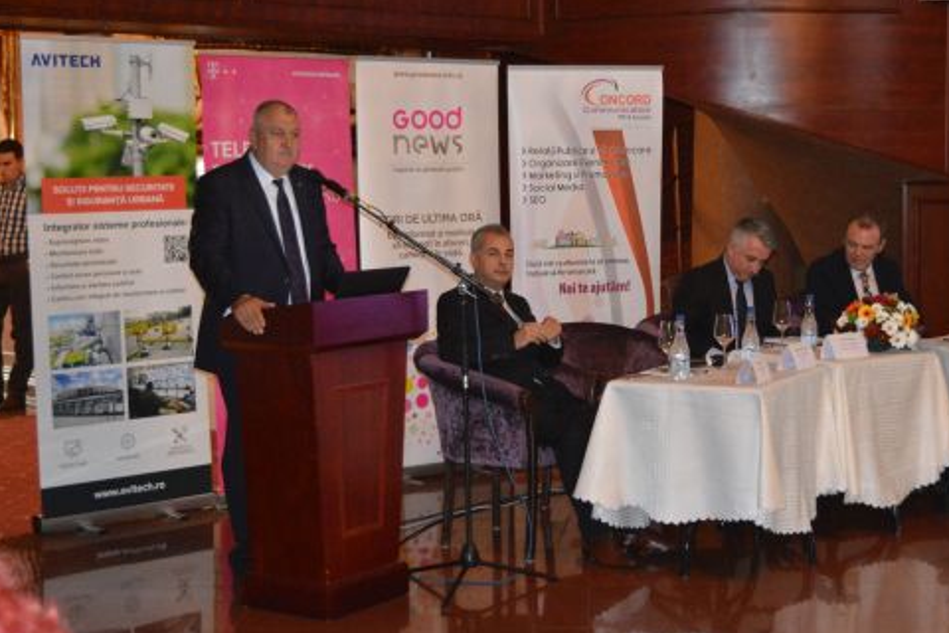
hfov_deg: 29.6
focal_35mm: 68
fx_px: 1792
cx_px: 563
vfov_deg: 20.0
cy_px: 283
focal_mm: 34
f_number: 4.5
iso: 3200
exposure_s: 1/60
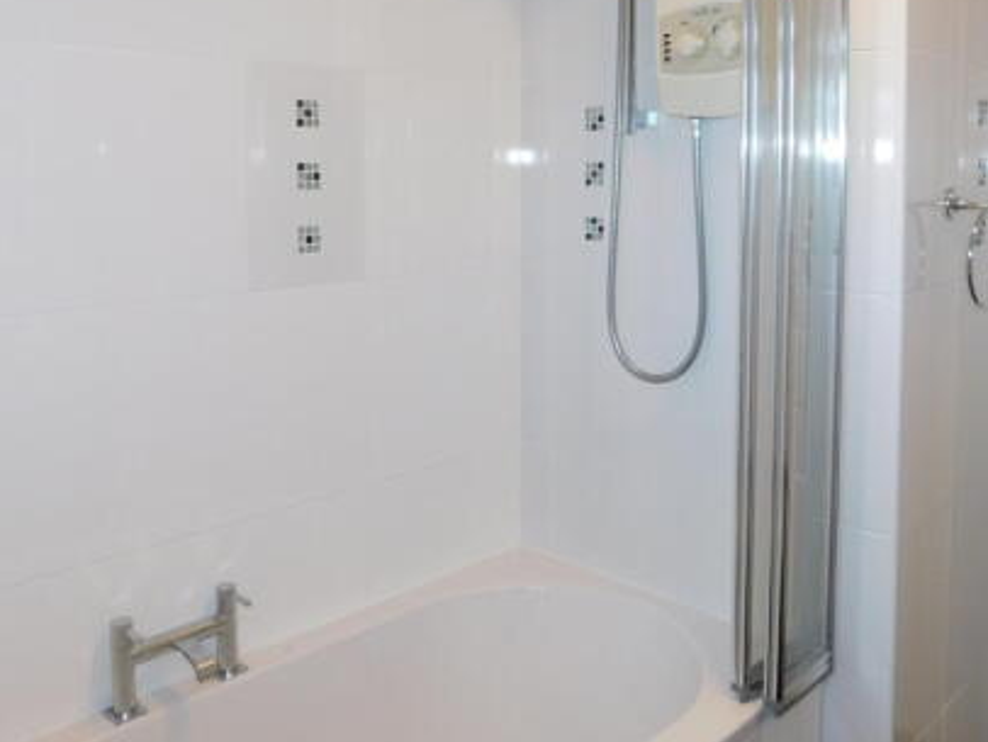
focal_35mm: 33
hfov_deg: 55.3
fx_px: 942
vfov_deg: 42.2
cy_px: 223
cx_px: 510
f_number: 3
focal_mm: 4
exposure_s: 1/30
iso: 200
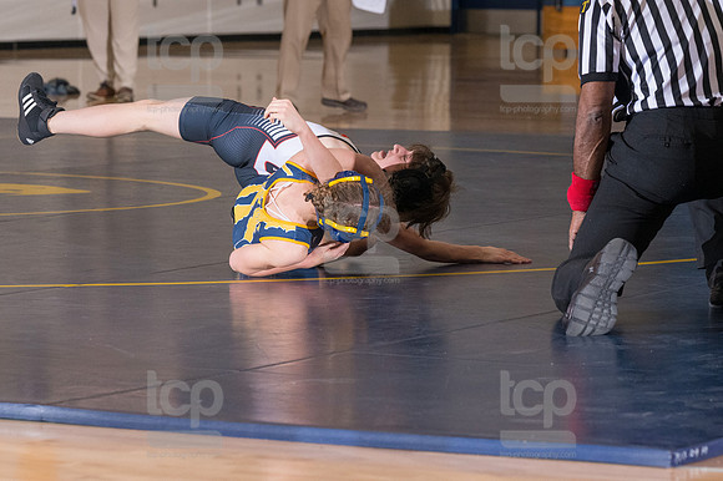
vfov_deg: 6.8
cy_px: 240
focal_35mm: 202
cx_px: 362
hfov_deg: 10.2
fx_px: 4054
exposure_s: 1/250
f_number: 5.6
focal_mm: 135
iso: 2000
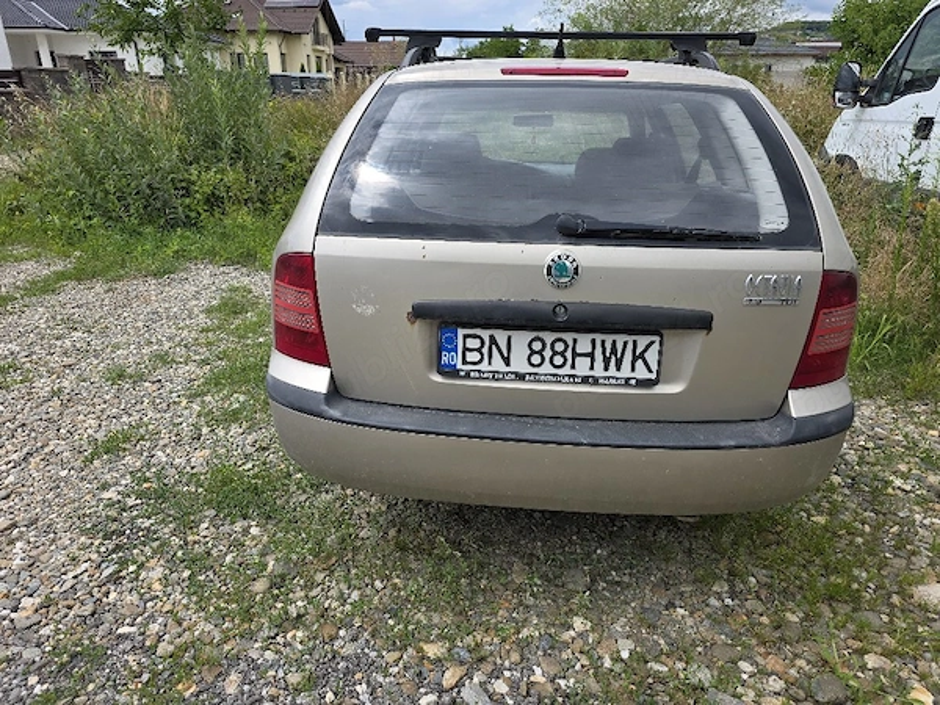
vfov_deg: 58.9
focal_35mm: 23
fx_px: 625
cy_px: 352
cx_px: 470
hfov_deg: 73.9
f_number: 1.7
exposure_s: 1/5000
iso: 80
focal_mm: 6.3
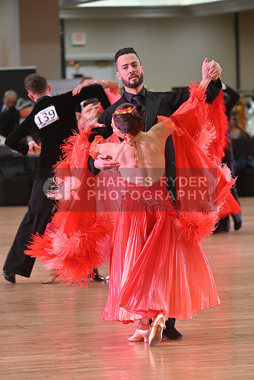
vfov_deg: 10.3
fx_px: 2115
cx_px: 127
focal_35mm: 200
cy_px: 190
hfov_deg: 6.9
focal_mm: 200
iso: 3200
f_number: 5
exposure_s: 1/400
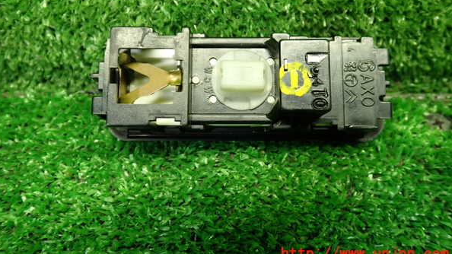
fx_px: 395
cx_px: 224
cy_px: 93
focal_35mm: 33
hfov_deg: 59.5
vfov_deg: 35.4
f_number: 2.3
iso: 320
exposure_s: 1/30
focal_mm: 5.4
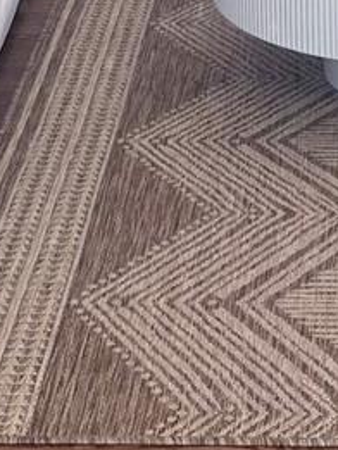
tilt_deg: +0.9
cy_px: -705
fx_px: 1834
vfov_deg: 11.2
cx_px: 278
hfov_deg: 10.5
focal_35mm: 141
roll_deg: +0.9
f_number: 1.78
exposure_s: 1/120
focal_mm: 6.76
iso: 160
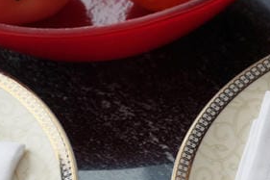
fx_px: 1439
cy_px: 52
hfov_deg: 10.7
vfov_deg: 7.1
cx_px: 88
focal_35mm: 192
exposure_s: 1/50
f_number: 3.2
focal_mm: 16.78
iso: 125
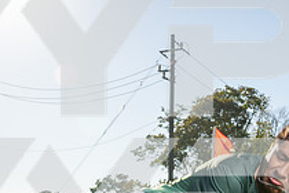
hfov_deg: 22.4
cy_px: 212
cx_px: 146
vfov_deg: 14.7
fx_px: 730
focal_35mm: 91
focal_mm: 33
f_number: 8
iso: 100
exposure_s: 1/250
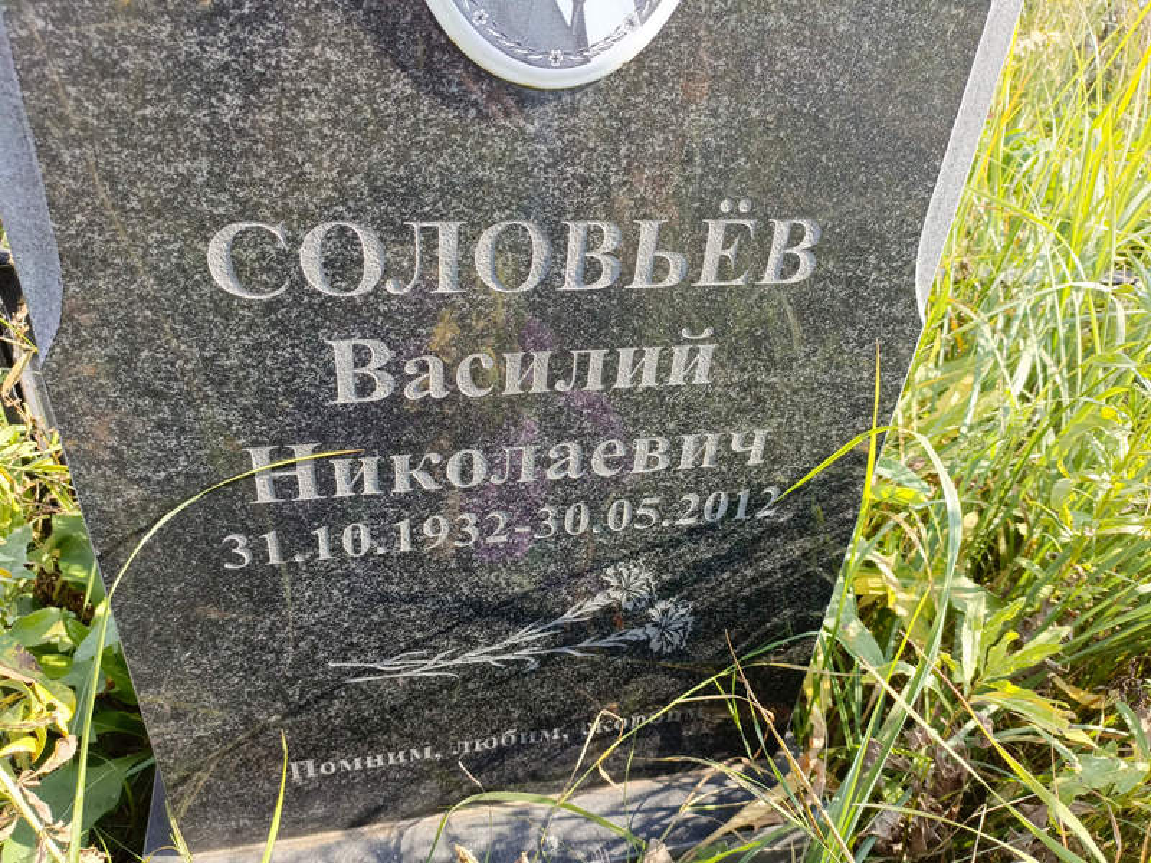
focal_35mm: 25
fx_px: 831
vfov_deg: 54.9
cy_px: 432
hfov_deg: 69.4
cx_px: 576
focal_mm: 4.76
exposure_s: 1/219
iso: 112
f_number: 1.69
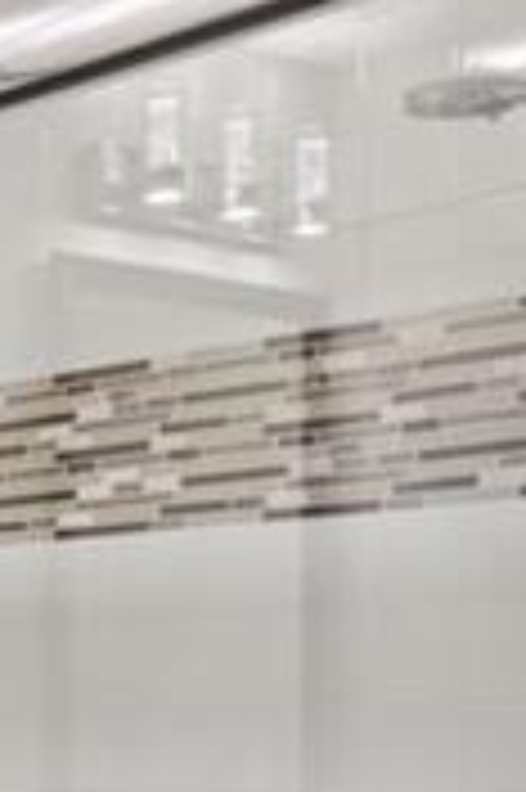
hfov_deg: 12.1
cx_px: -692
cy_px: 734
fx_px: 2042
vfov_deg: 21.4
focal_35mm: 93
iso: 400
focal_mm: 16
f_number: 13
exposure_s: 1/8
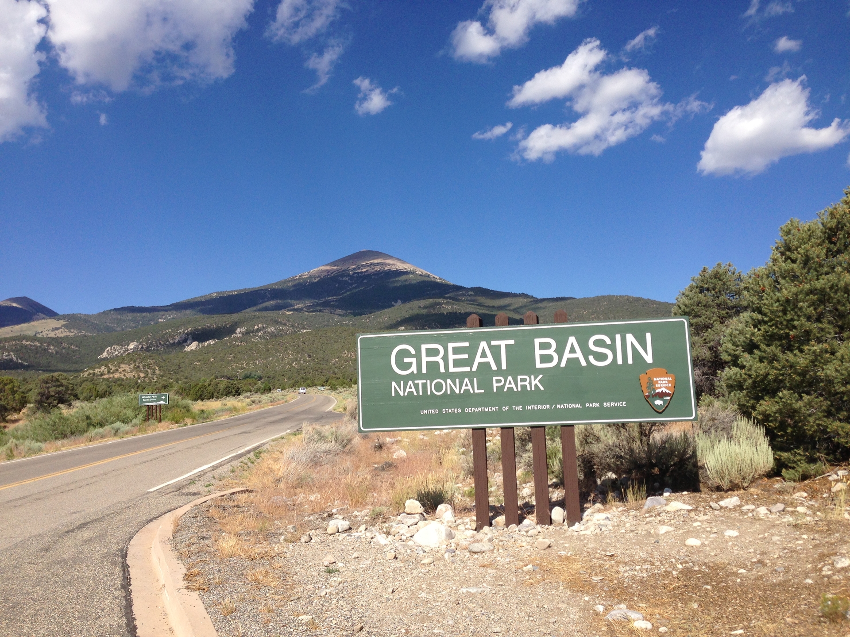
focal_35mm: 33
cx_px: 425
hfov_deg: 55.4
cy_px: 318
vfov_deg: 42.9
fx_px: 810
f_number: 2.4
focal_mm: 4.13
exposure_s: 1/1938
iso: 50
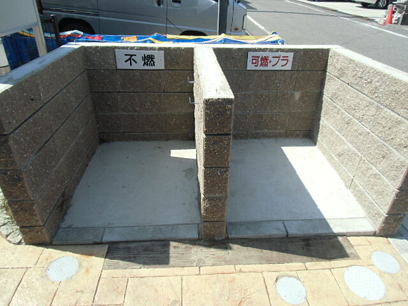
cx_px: 204
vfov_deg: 56.8
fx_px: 283
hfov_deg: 71.6
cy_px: 153
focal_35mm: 24
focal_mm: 4.24
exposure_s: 1/500
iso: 64
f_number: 3
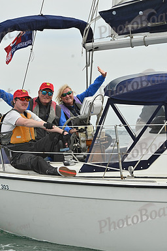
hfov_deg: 7.6
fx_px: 1262
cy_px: 126
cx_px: 65
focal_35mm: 181
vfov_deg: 11.4
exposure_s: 1/800
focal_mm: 120
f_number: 9
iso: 320
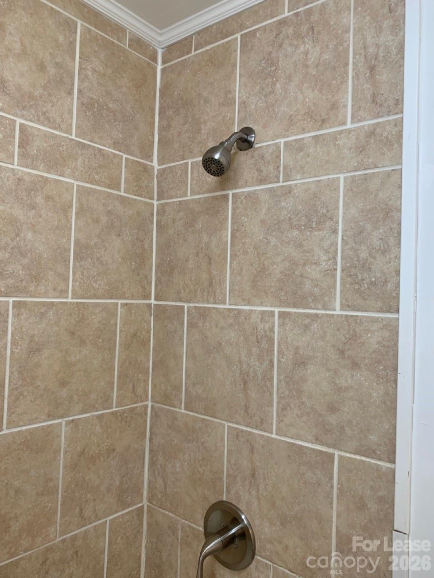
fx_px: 435
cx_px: 217
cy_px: 289
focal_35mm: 26
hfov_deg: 53.1
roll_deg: -1.7
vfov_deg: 67.3
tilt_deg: -0.1
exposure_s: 1/60
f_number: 1.8
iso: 64
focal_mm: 4.25
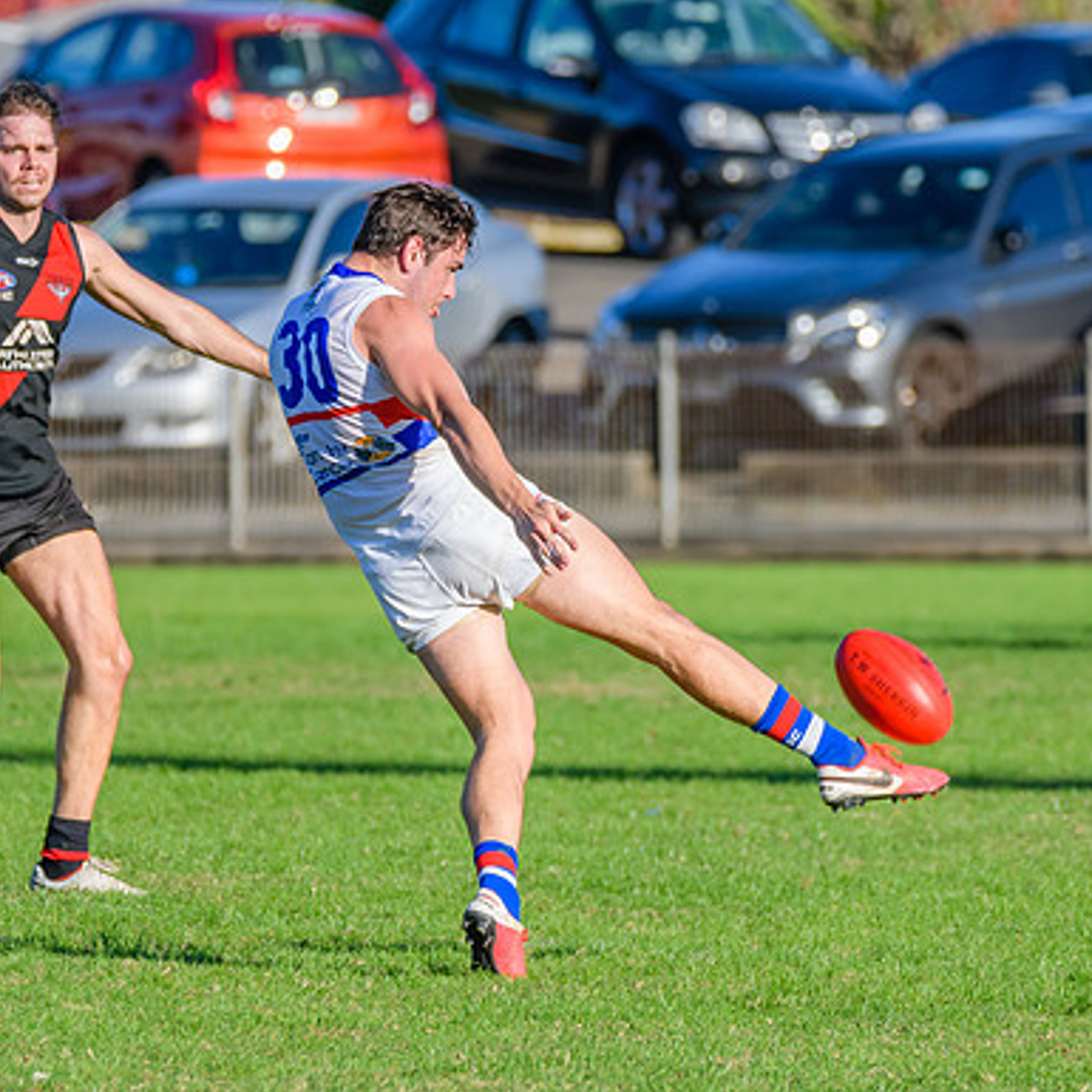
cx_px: 642
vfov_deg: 2.6
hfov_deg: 2.6
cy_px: 604
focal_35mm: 678
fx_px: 24198
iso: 800
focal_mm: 350
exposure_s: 1/2000
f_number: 6.3
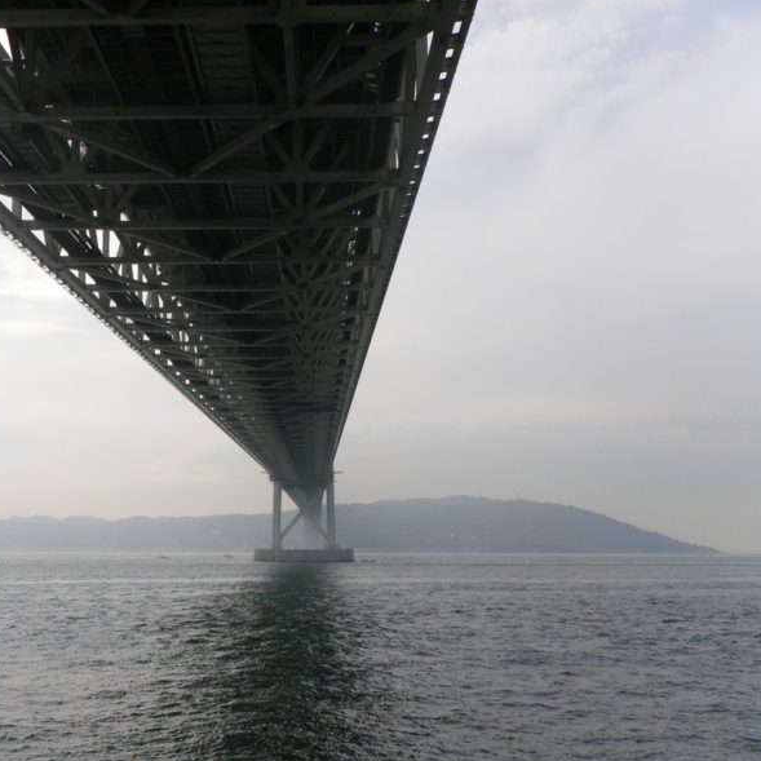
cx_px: 275
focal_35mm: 42
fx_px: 1045
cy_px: 376
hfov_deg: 39.7
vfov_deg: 40.0
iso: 64
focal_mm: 6.2
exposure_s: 1/400
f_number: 6.3
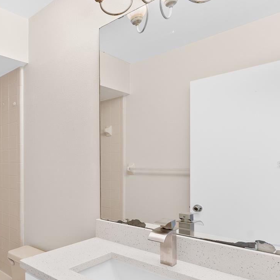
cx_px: 8
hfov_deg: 50.7
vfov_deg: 60.6
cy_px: 164
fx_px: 238
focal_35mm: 26
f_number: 7.1
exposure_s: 1/30
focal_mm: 14
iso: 400
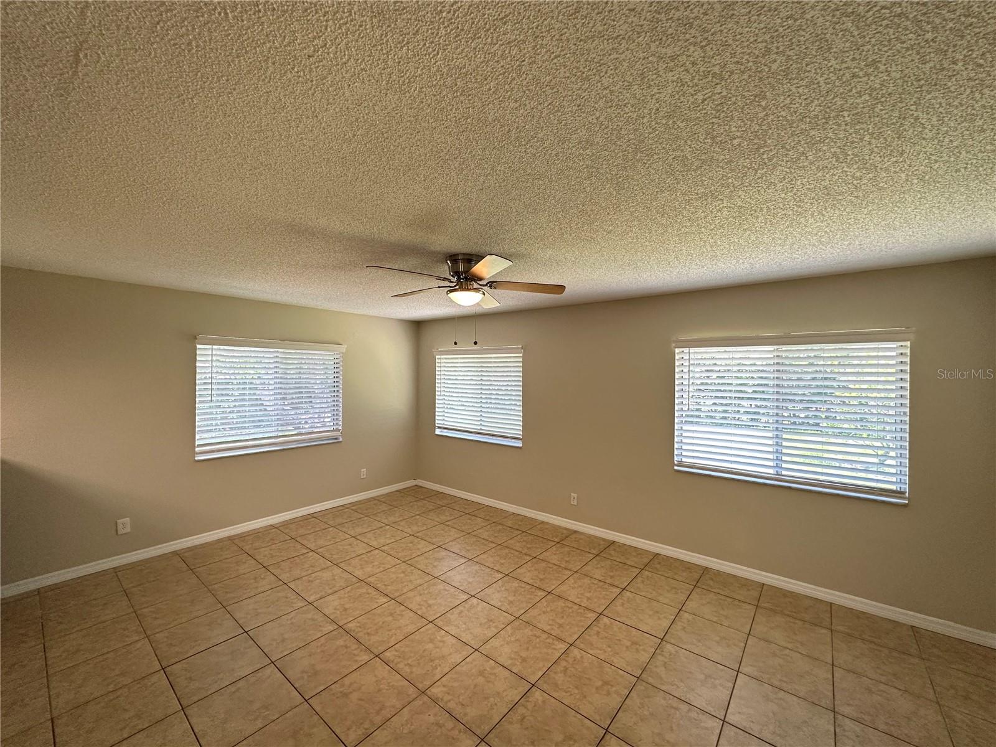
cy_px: 374
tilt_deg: +0.3
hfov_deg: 102.1
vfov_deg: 85.7
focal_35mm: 14
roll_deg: -0.2
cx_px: 498
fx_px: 403
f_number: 2.2
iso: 200
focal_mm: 2.22
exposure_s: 1/120
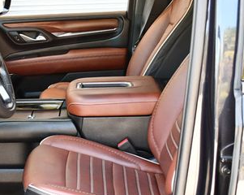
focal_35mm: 72
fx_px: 519
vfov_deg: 21.1
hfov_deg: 25.6
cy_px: 145
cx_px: 24
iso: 800
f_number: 3.5
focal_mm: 18
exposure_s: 1/200
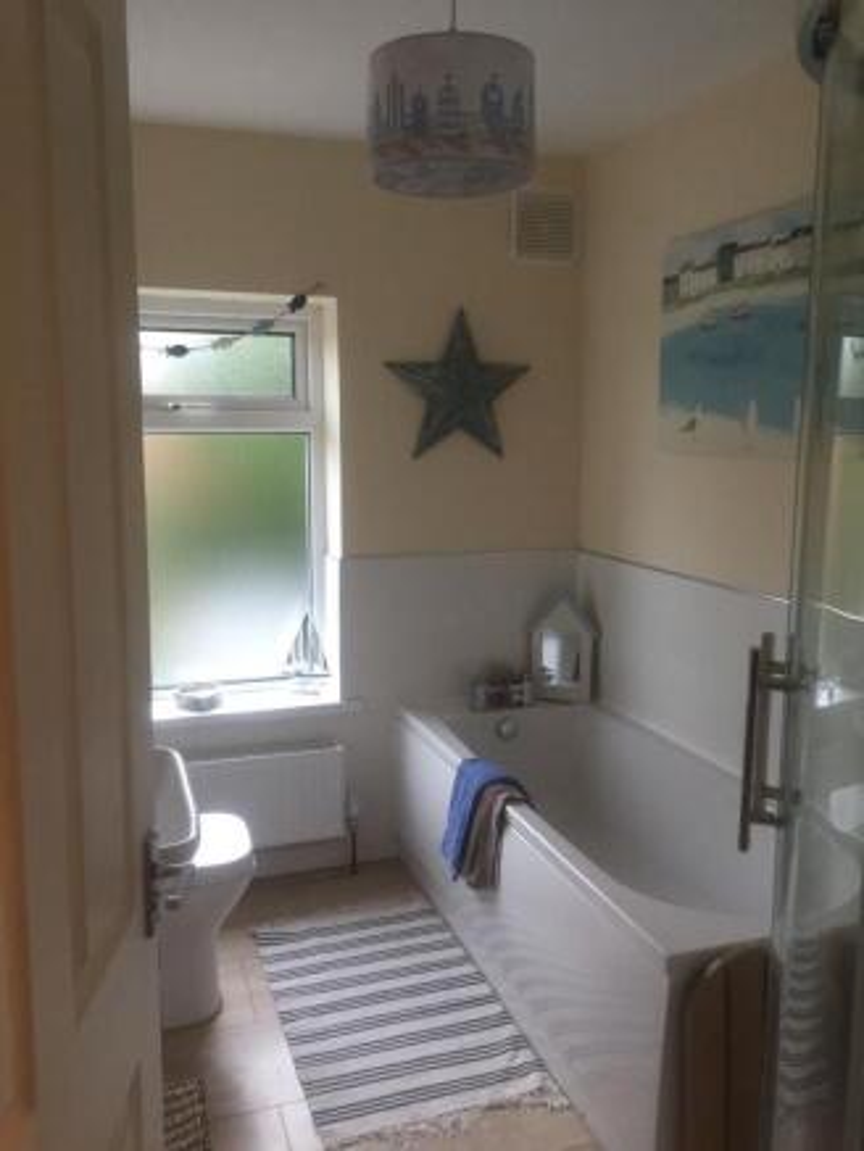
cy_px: 576
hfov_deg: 48.2
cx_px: 432
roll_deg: +0.3
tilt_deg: -8.4
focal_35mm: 29
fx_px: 965
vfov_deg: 61.6
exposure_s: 1/33
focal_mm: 4.15
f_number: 2.2
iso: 64
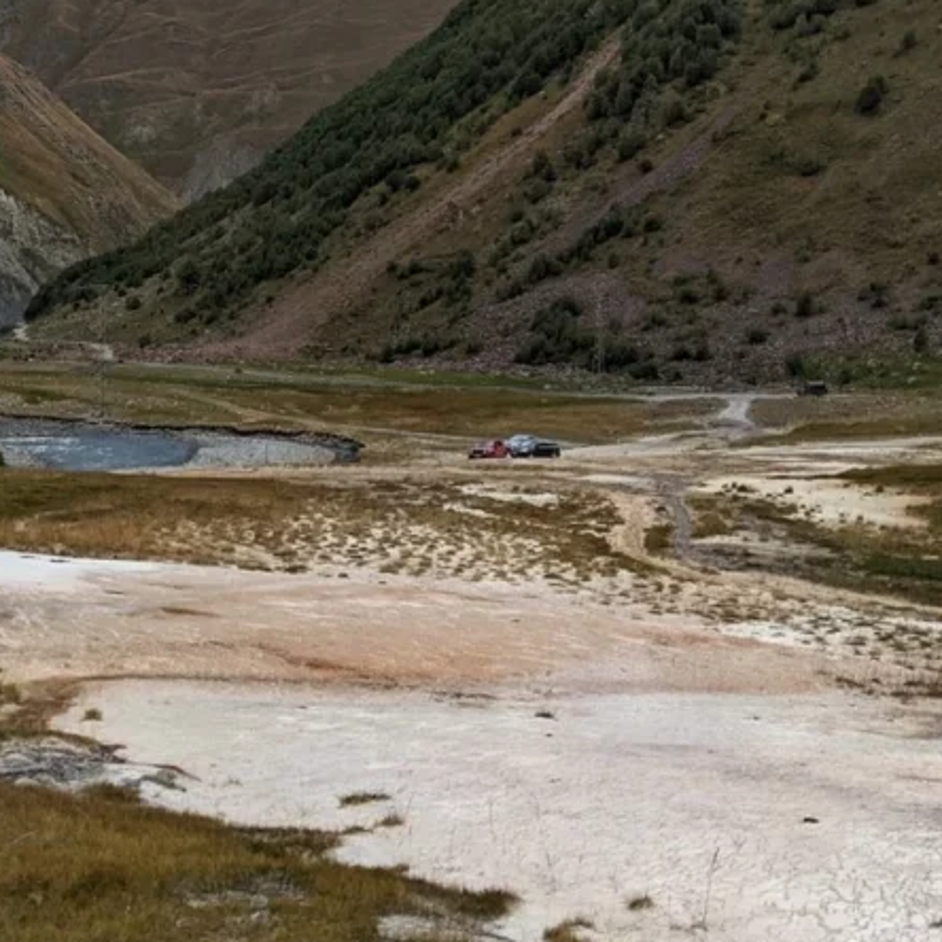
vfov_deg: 30.8
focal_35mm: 55
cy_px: 312
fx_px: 1693
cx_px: 89
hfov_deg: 29.7
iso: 59
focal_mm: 4.38
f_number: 1.73
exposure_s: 1/3906
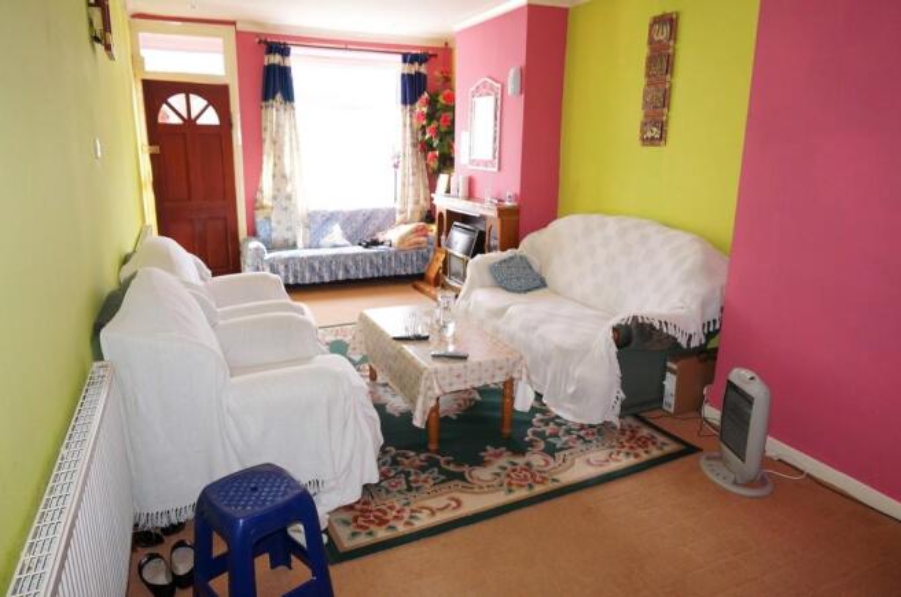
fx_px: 600
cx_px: 450
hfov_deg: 73.8
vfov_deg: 53.0
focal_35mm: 24
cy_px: 298
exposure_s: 1/60
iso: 800
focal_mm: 16
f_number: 5.6
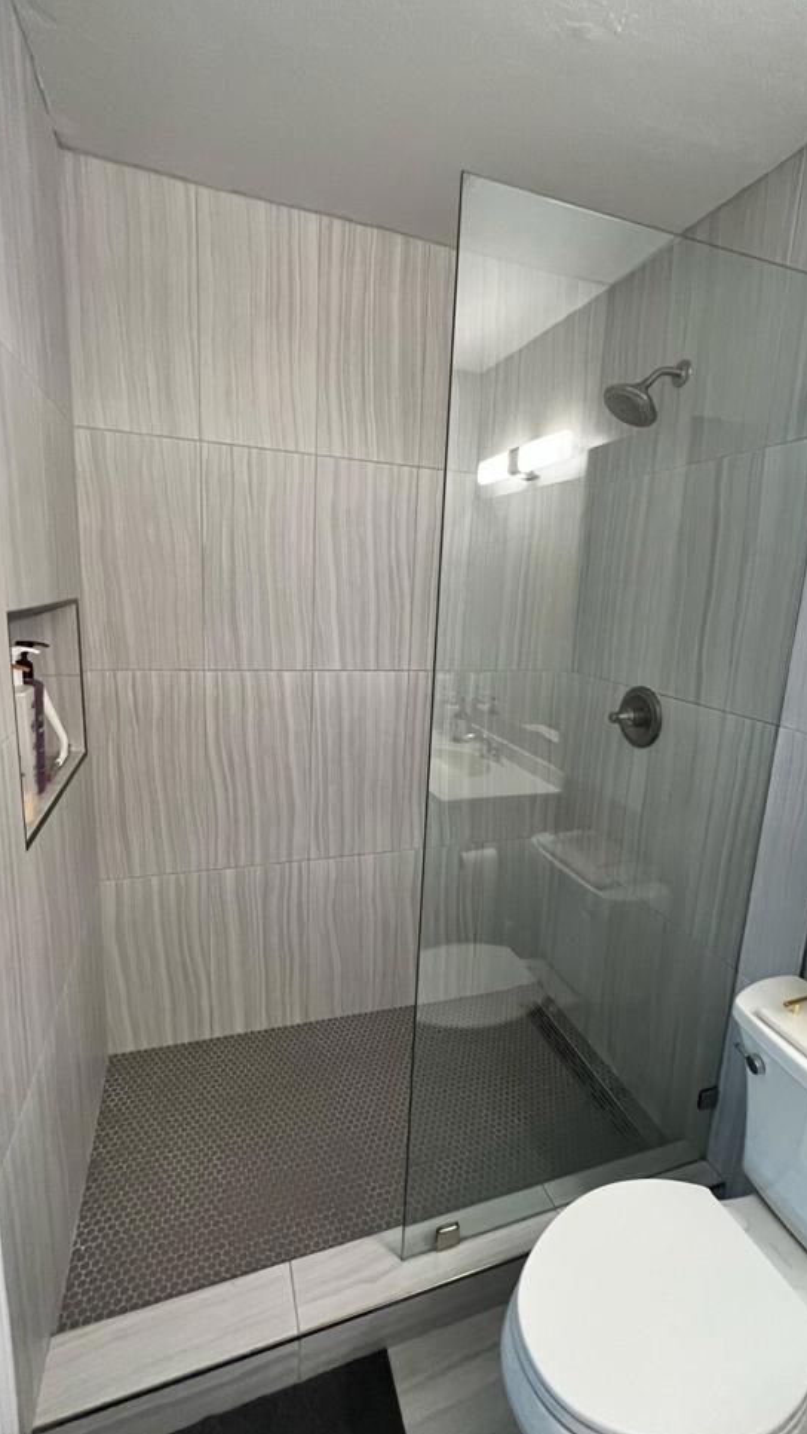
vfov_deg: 103.0
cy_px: 708
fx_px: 570
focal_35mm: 15
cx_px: 412
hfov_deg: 70.6
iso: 400
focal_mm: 1.57
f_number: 1.8
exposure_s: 1/60
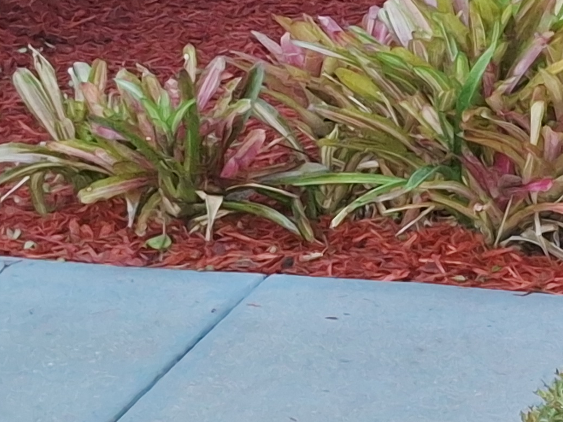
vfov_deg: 16.1
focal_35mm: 90
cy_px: 15
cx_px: 843
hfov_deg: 19.1
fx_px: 1464
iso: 500
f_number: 1.8
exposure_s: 1/20
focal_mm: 5.54
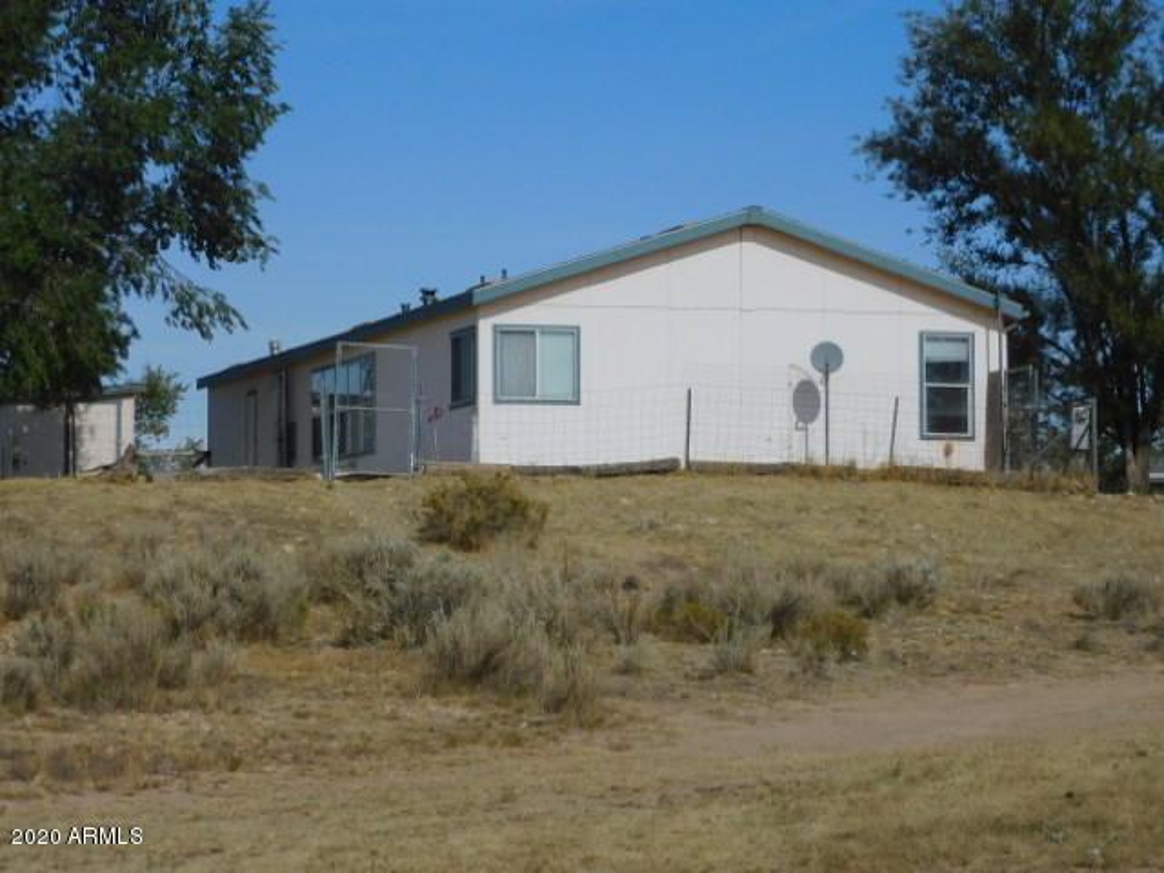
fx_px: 3531
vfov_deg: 14.1
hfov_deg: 18.7
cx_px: 582
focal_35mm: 105
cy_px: 436
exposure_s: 1/1600
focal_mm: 18.8
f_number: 4.8
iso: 125
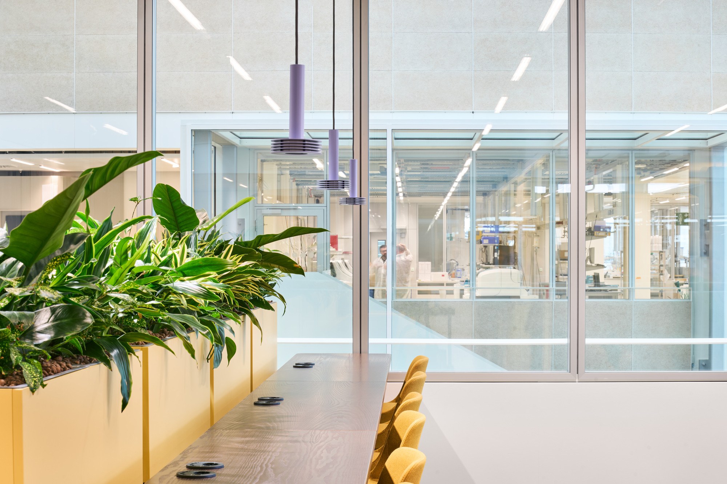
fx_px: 1010
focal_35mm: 50
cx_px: 364
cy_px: 242
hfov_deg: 39.6
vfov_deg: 27.0
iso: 100
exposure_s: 1/1.59
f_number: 11
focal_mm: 50
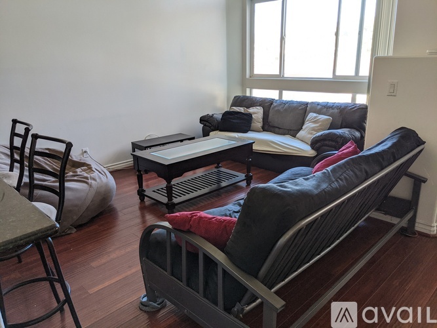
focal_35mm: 27
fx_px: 341
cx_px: 218
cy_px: 164
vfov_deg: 51.3
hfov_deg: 65.3
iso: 66
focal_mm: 4.38
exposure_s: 1/49.5
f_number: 1.73
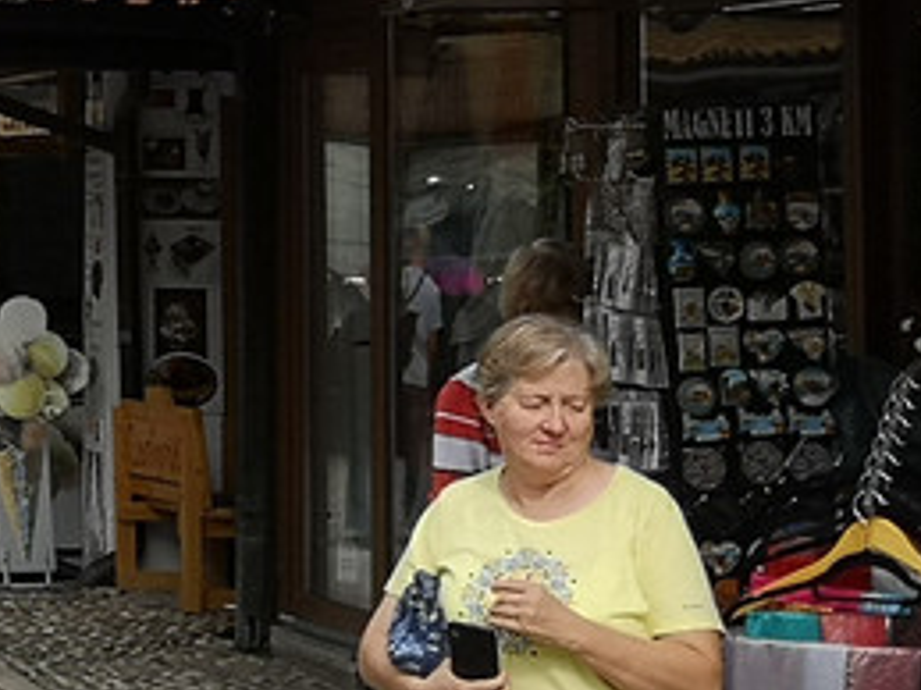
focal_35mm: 144
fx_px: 3830
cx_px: -578
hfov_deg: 12.8
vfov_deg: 10.2
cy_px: -46
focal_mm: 3.95
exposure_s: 1/2024
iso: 50
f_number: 1.8
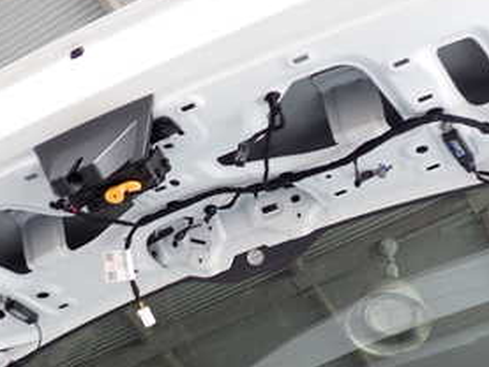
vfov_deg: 22.3
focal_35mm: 65
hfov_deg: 29.7
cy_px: 286
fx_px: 919
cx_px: 290
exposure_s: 1/60
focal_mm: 5.4
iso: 160
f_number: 2.3
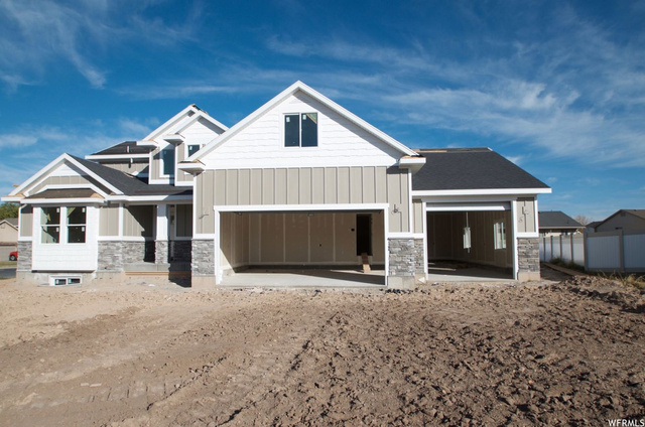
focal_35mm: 21
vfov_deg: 59.3
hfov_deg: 81.3
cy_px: 214
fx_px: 375
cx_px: 322
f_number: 9
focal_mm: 14
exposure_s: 1/320
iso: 100
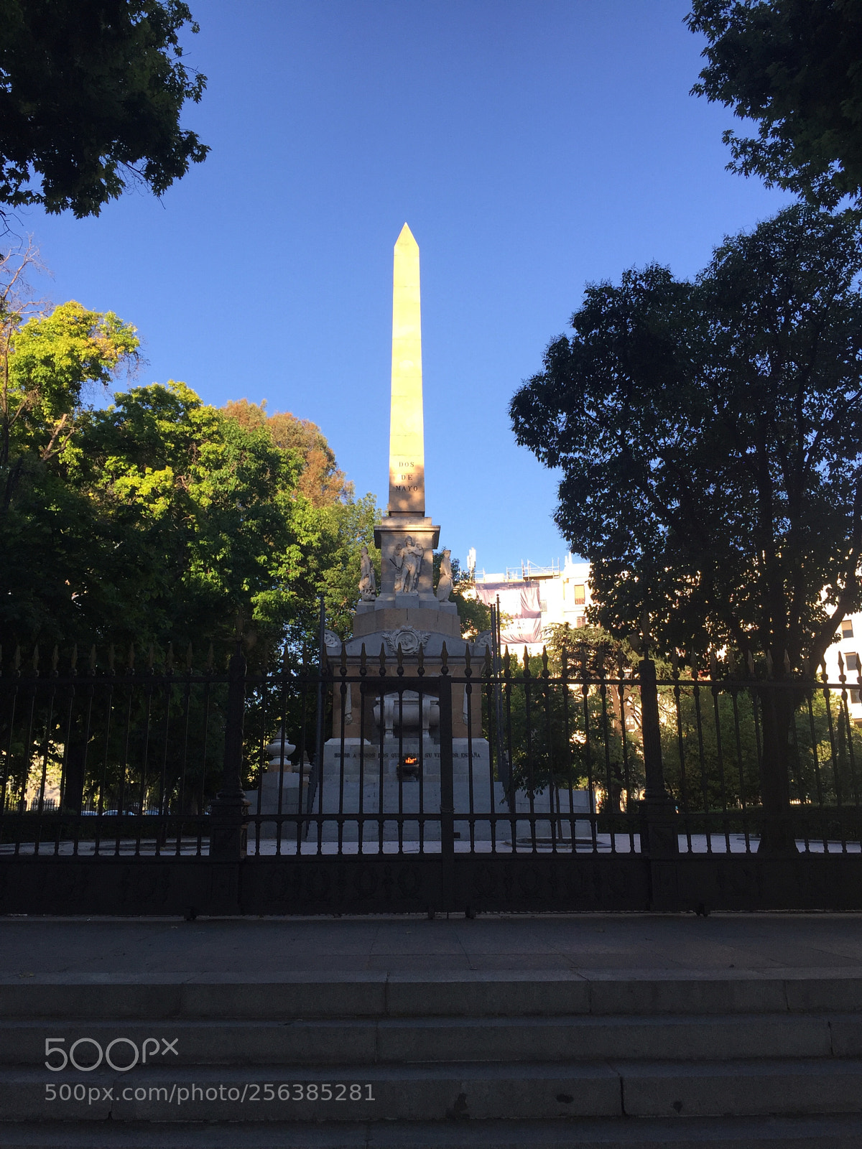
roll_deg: -0.4
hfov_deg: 48.2
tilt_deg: +15.9
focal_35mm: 29
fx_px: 963
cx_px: 431
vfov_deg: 61.7
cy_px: 574
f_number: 2.2
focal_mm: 4.15
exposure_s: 1/460
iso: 32
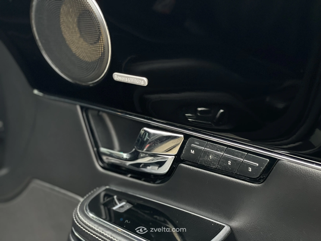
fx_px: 482
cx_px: 160
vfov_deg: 28.0
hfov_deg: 36.8
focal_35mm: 52
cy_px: 120
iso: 250
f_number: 2
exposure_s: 1/122
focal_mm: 6
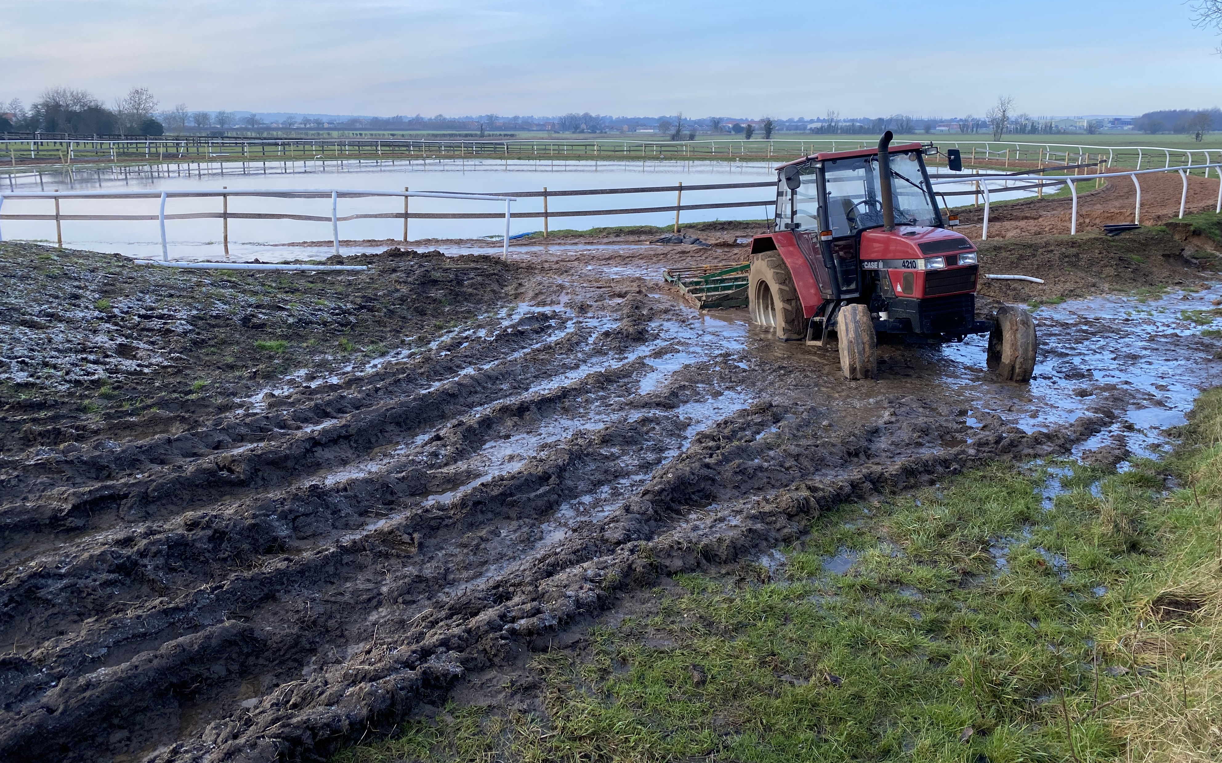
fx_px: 932
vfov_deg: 44.3
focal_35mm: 28
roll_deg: +0.4
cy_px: 307
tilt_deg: -10.0
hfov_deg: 66.5
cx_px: 611
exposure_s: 1/864
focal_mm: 4.25
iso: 32
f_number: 1.8
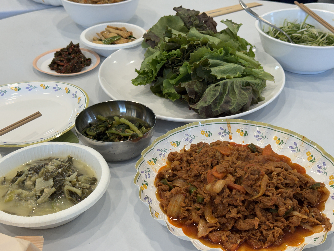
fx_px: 463
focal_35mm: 48
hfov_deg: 39.7
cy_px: 126
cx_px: 167
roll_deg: +0.0
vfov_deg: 30.3
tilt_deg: -33.0
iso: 64
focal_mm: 6.76
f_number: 1.78
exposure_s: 1/60
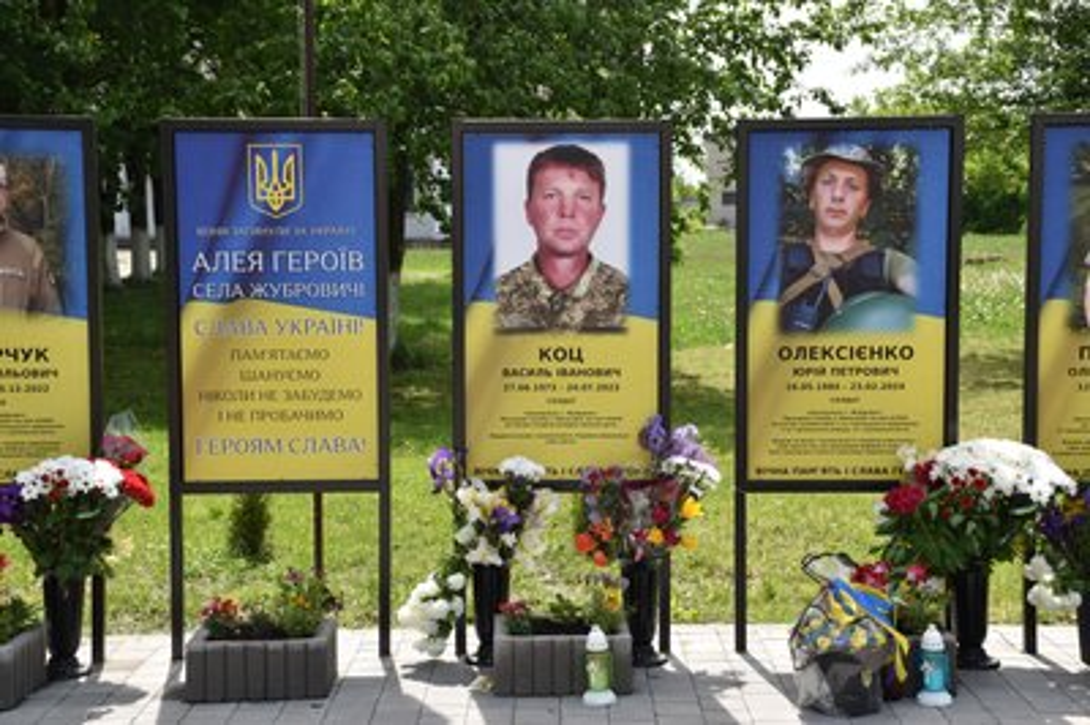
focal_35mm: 60
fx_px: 1815
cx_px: 545
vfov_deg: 22.6
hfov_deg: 33.4
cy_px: 362
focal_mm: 40
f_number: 9
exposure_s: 1/320
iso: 200
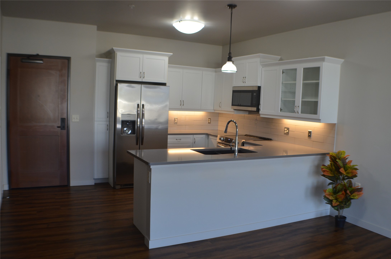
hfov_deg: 49.6
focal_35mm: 39
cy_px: 130
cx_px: 196
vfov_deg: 34.1
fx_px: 423
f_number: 5
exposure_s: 1/100
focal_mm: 26
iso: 400
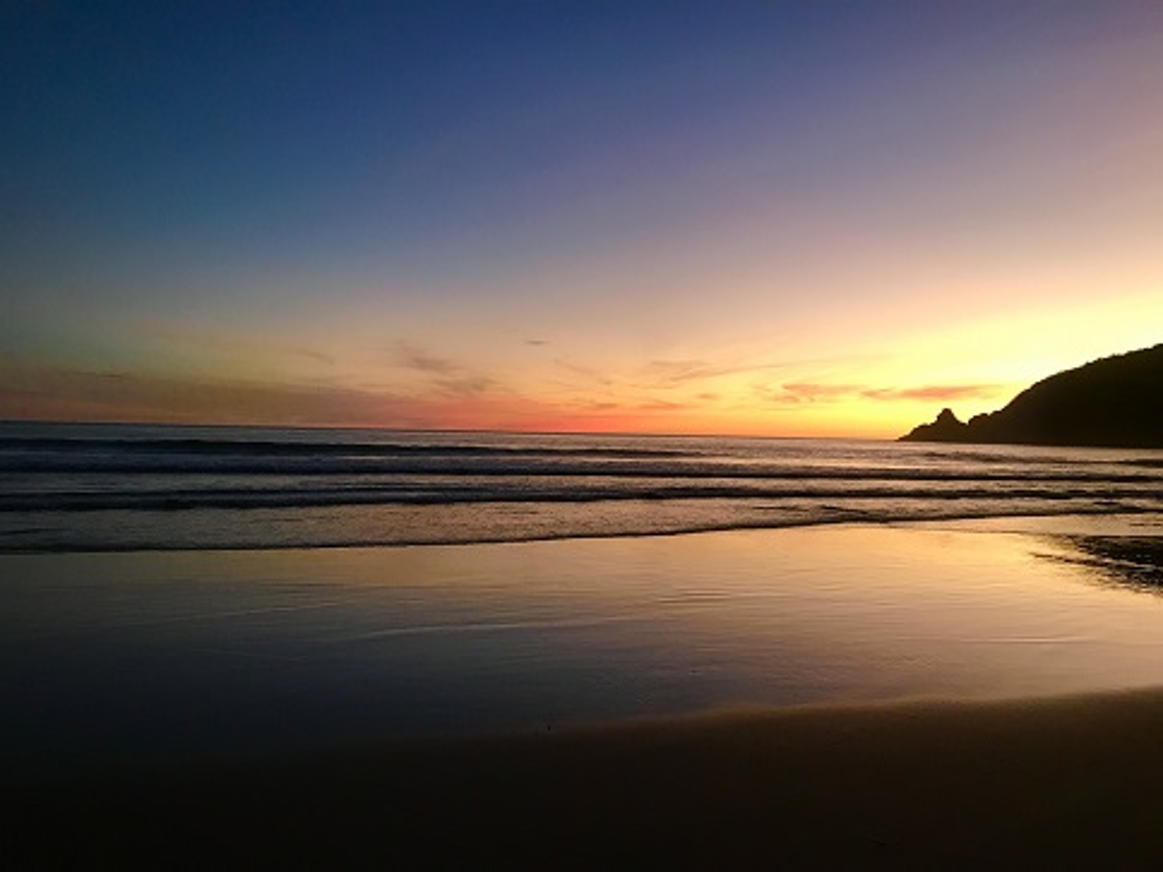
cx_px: 582
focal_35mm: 28
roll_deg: -0.5
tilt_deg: +1.3
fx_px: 941
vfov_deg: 49.7
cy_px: 436
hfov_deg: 63.4
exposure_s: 1/17
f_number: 1.8
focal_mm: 3.99
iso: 40
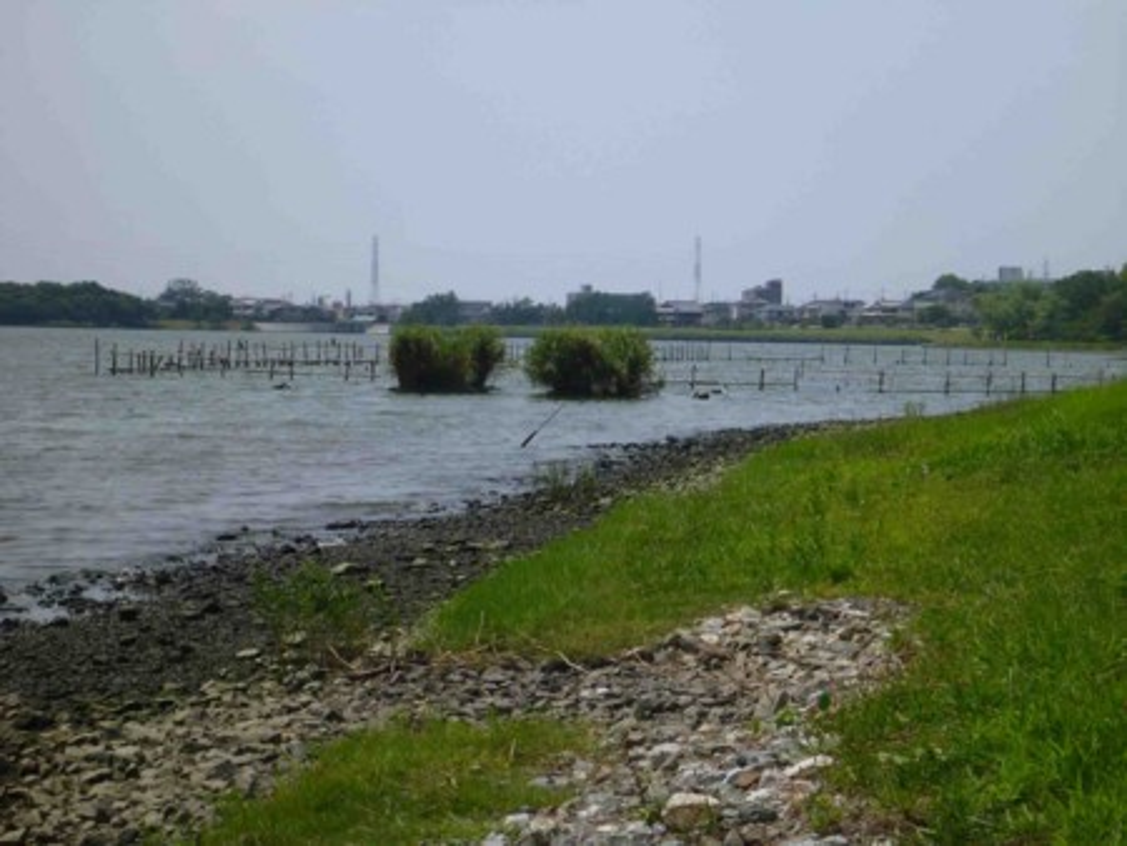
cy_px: 423
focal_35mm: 98
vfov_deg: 15.1
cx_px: 564
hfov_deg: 20.0
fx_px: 3192
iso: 100
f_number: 5.7
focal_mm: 17.4
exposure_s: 1/500
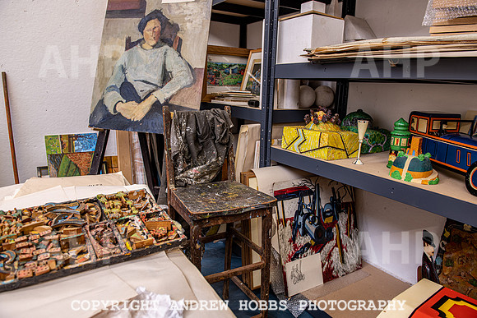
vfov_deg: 52.6
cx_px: 238
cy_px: 159
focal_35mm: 24
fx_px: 322
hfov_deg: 73.1
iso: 64
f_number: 5.6
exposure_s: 1/2.5
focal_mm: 24
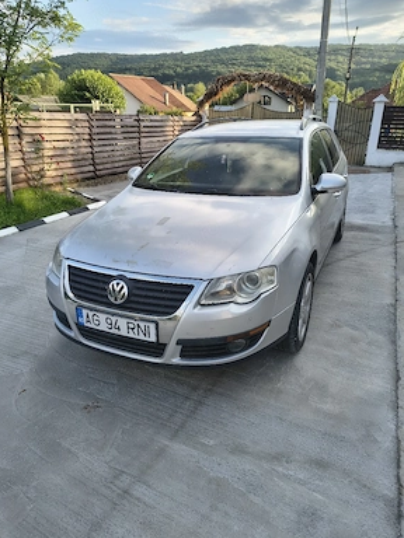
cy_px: 272
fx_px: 389
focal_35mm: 25
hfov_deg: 54.9
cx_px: 202
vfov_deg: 69.4
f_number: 1.8
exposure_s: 1/556
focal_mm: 5.56
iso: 101
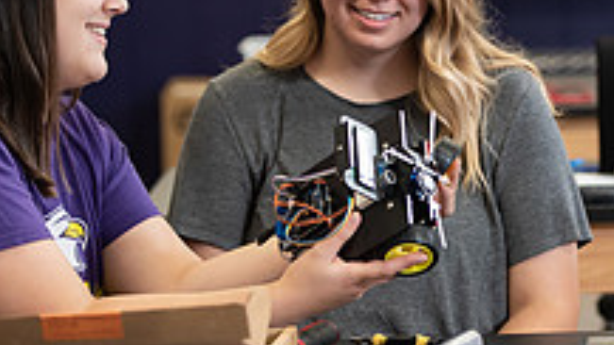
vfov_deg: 5.1
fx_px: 3874
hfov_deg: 9.0
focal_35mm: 238
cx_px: 515
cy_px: 171
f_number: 3.2
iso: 800
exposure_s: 1/250
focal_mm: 85
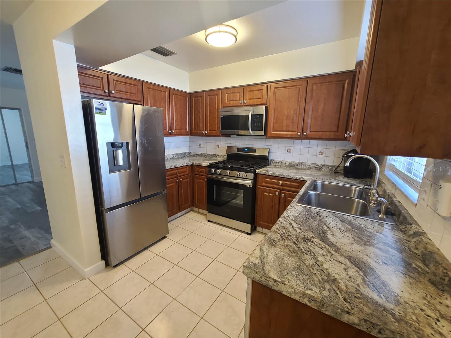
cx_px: 226
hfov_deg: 106.2
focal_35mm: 13
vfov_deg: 89.9
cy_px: 169
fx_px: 169
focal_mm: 2.2
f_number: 2.2
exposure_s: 1/60
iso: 250
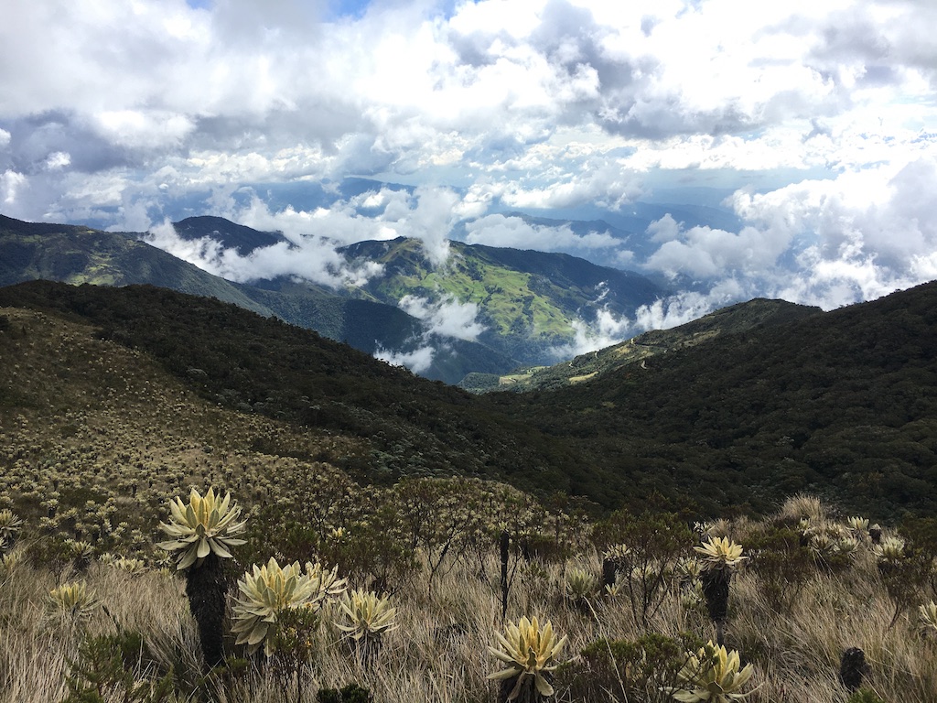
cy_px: 352
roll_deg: +1.1
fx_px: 785
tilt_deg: -14.4
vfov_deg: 48.2
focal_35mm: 29
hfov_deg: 61.7
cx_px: 468
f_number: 2.2
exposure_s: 1/1603
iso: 25
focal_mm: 4.15
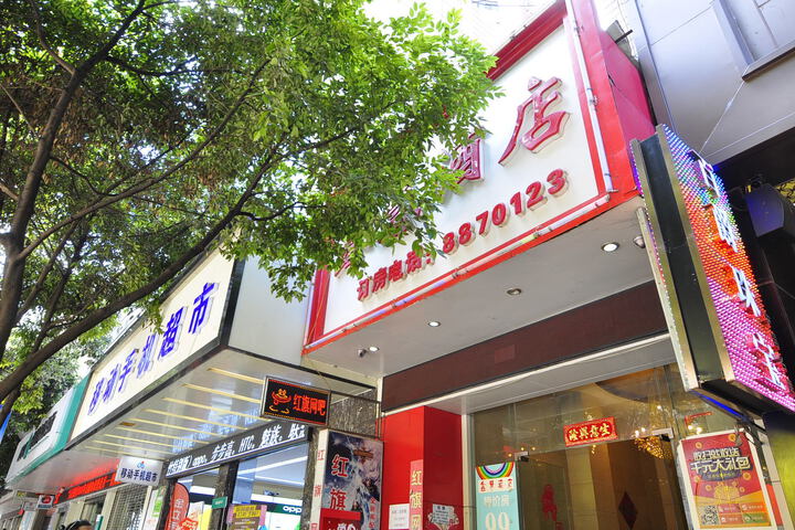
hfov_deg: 77.3
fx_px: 497
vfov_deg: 56.1
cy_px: 265
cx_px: 398
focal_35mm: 22
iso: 400
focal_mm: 15
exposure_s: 1/50
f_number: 5.6
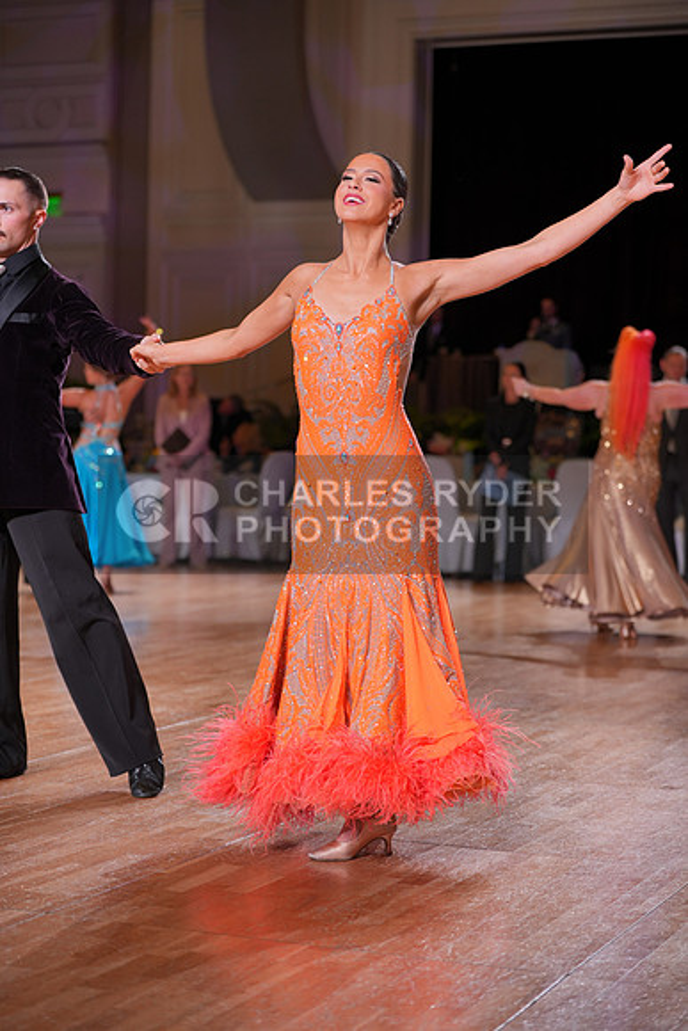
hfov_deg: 19.5
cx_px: 344
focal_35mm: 70
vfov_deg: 28.8
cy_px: 516
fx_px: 2005
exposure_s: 1/320
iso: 500
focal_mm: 70
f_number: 2.8
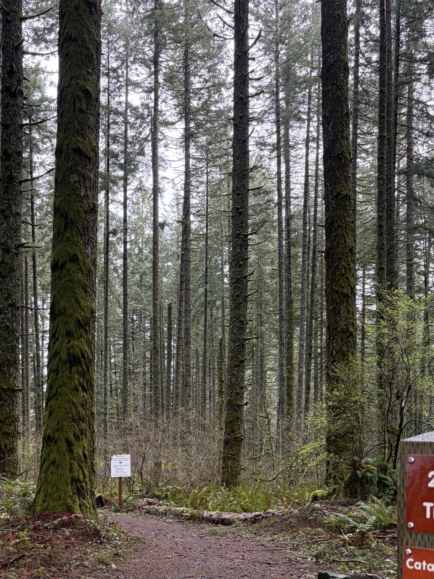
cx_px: 183
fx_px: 719
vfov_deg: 42.6
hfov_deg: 33.5
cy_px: 430
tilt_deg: +0.6
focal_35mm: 43
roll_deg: -1.2
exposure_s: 1/152
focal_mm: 5.96
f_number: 1.6
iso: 125
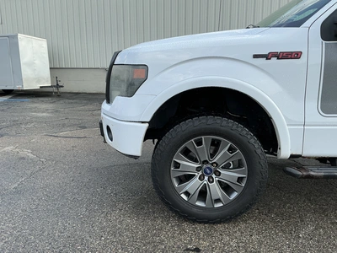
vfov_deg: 49.7
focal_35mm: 28
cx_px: 168
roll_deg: +0.9
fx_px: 273
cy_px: 126
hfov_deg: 63.4
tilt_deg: -8.6
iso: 25
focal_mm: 3
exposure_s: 1/454
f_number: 1.8
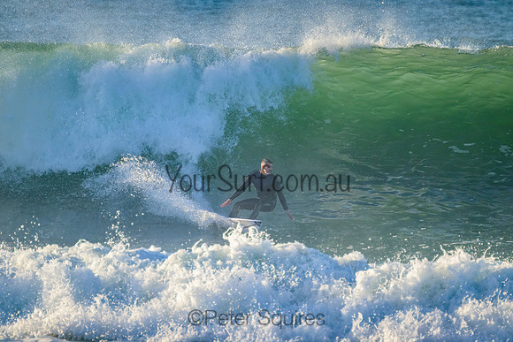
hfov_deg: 2.6
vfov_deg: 1.7
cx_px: 256
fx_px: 11402
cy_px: 171
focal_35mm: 800
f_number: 11
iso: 2200
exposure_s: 1/1600
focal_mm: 800
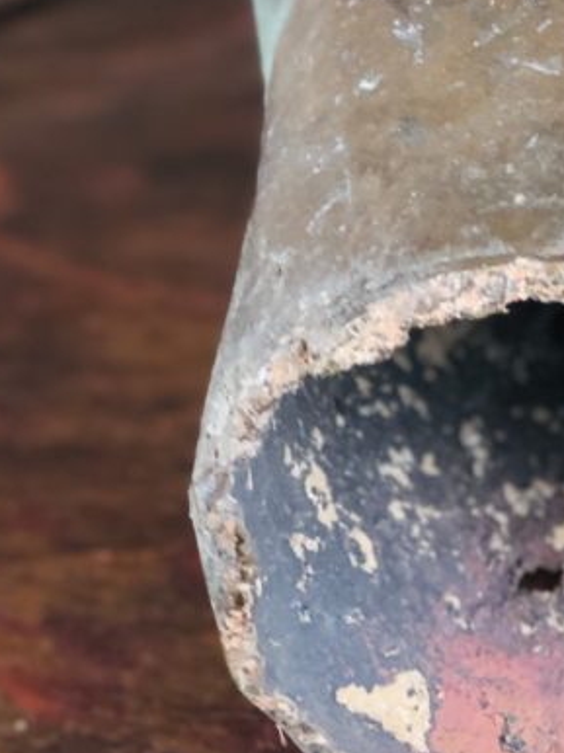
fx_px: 3001
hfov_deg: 10.6
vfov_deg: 14.0
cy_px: -41
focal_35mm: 138
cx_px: 632
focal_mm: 6
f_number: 2.4
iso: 100
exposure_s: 1/33
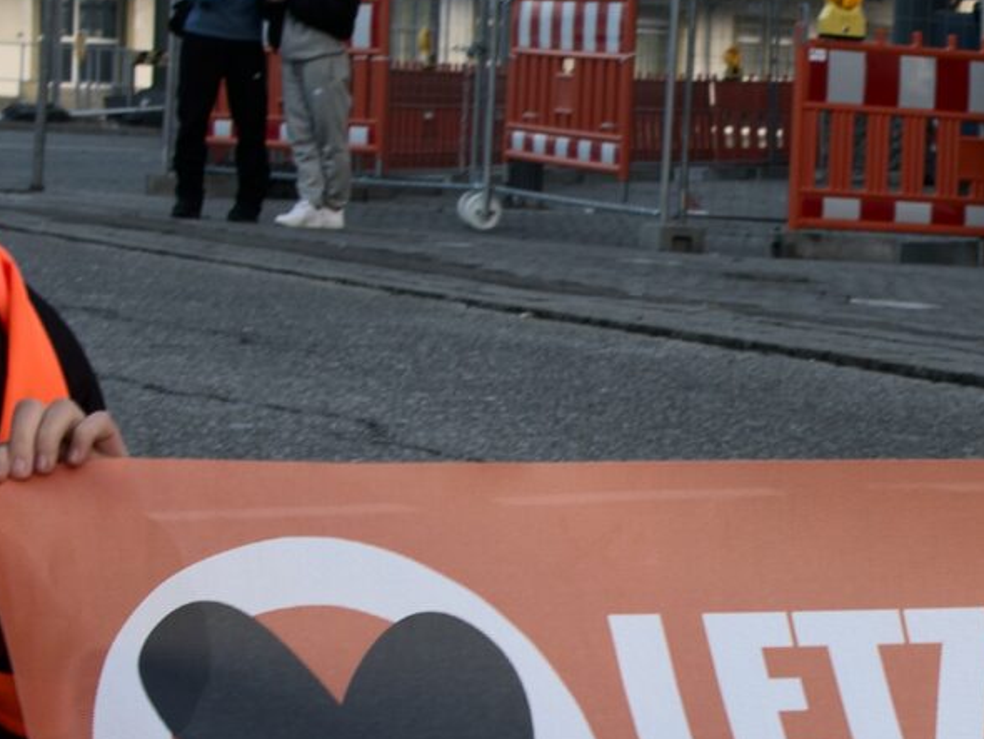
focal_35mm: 146
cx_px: 1109
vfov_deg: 10.1
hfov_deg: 13.2
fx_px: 4152
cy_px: 571
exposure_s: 1/105
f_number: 5
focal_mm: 23
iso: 200
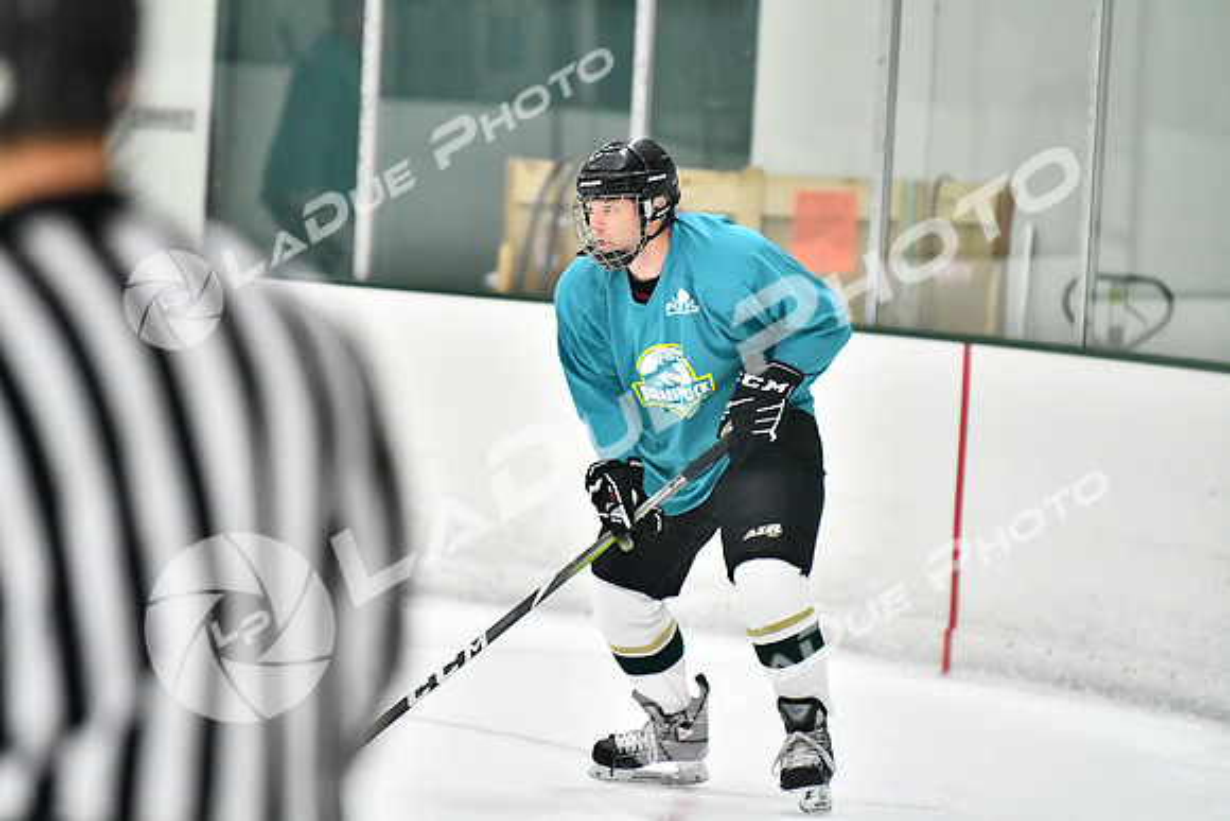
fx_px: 9739
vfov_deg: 4.8
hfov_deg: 7.2
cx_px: 615
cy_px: 410
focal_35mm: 285
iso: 6400
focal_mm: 190
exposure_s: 1/1250
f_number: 2.8
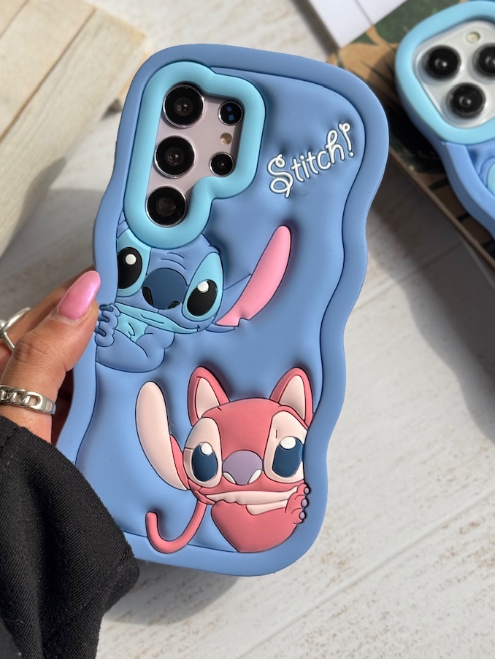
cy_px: 349
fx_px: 1297
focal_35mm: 68
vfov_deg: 28.6
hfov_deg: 21.6
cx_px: 203
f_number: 1.78
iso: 64
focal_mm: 6.76
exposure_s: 1/1923
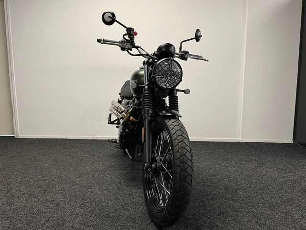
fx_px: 230
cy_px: 115
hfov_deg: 67.3
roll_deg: +0.2
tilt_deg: -8.4
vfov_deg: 53.1
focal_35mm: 26
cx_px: 153
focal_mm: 5.1
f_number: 1.6
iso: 80
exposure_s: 1/50
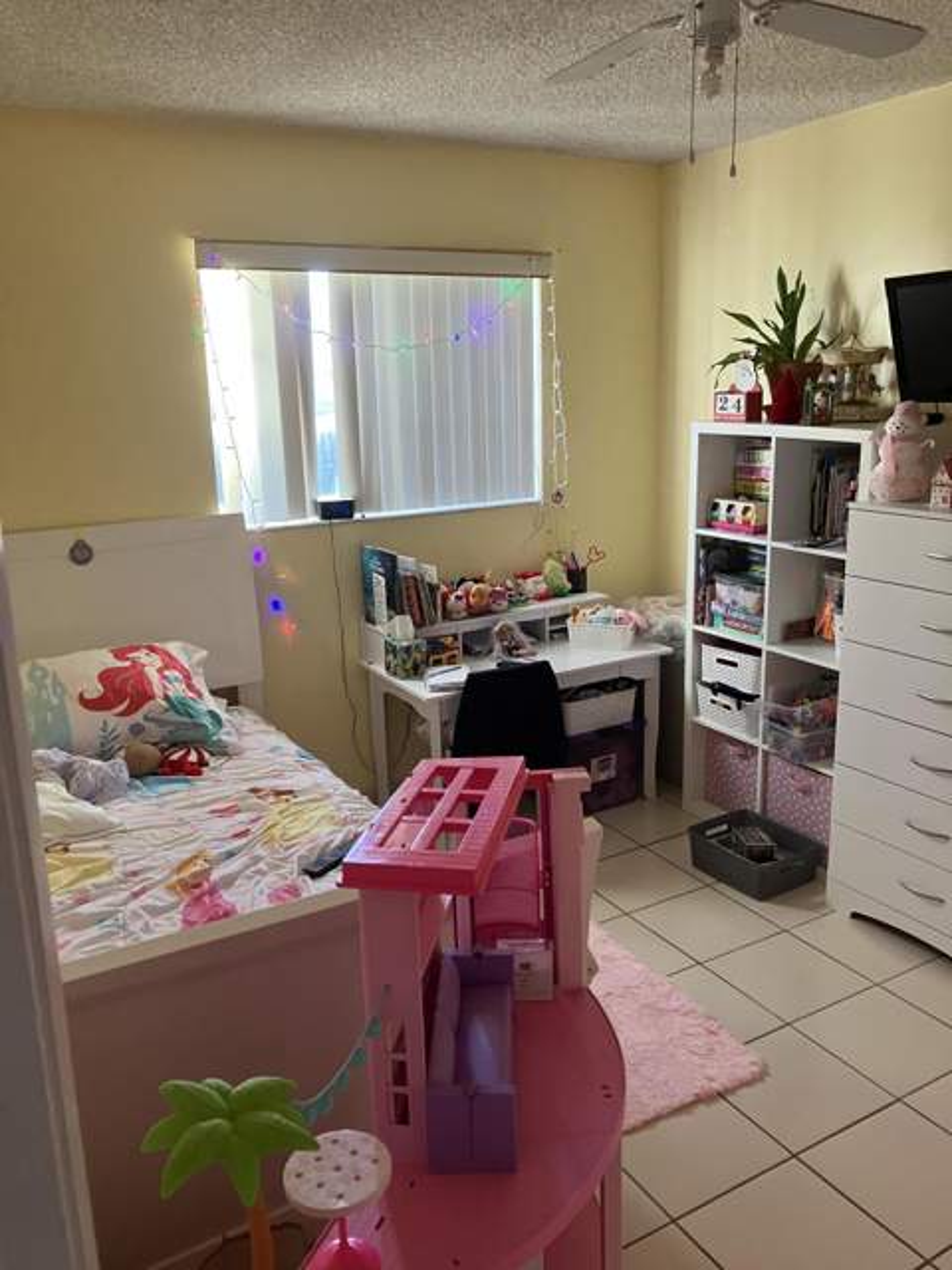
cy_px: 635
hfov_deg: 49.7
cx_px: 476
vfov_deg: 63.4
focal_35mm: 28
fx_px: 1027
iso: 250
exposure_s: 1/60
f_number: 1.8
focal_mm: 3.99
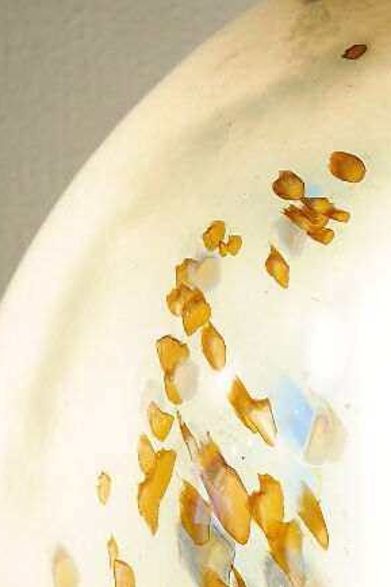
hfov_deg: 5.9
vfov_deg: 8.9
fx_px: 3766
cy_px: 431
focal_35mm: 231
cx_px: 419
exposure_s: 1/50
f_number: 5.6
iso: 100
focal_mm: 38
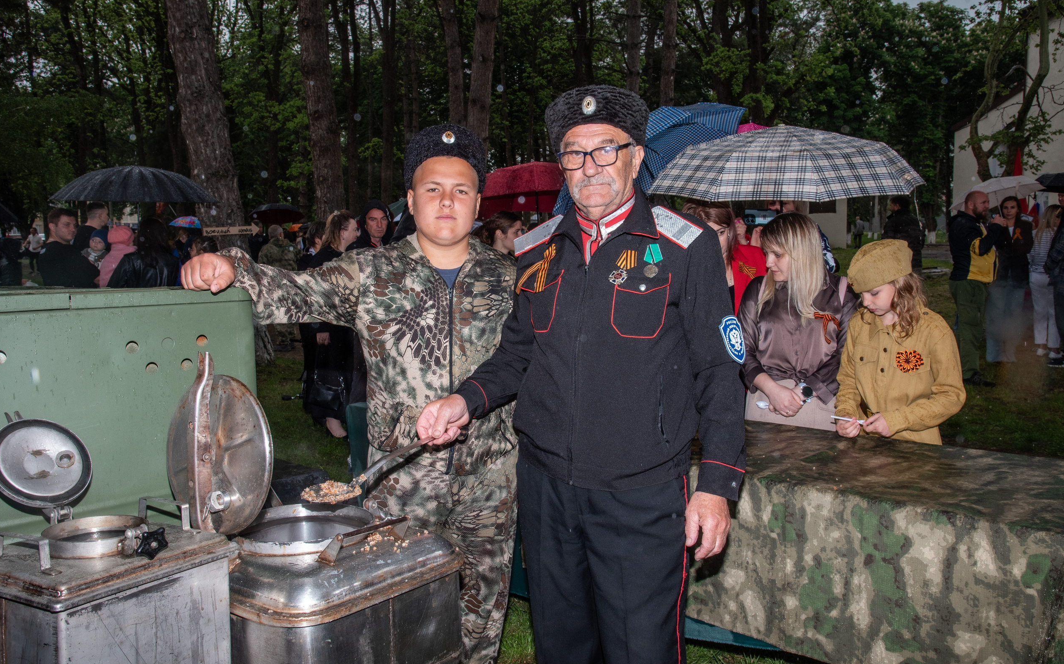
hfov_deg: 59.7
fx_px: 928
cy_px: 311
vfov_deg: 39.4
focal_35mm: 32
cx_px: 533
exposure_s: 1/160
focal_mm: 31
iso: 500
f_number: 13
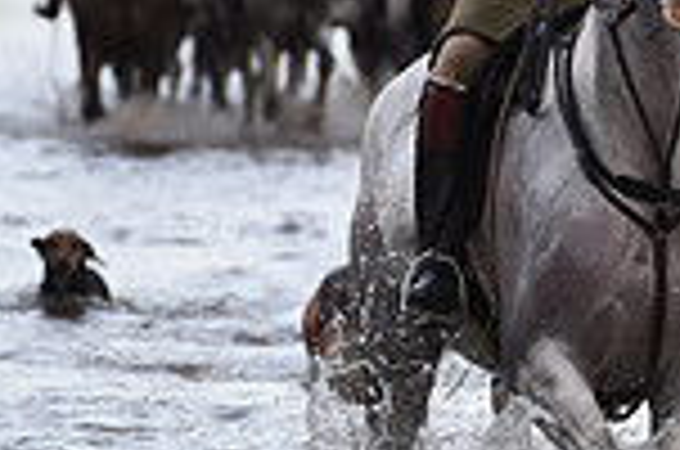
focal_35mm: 769
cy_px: 36
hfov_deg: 2.7
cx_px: 1265
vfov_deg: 1.8
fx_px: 14495
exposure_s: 1/1000
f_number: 4.5
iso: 1400
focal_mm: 200
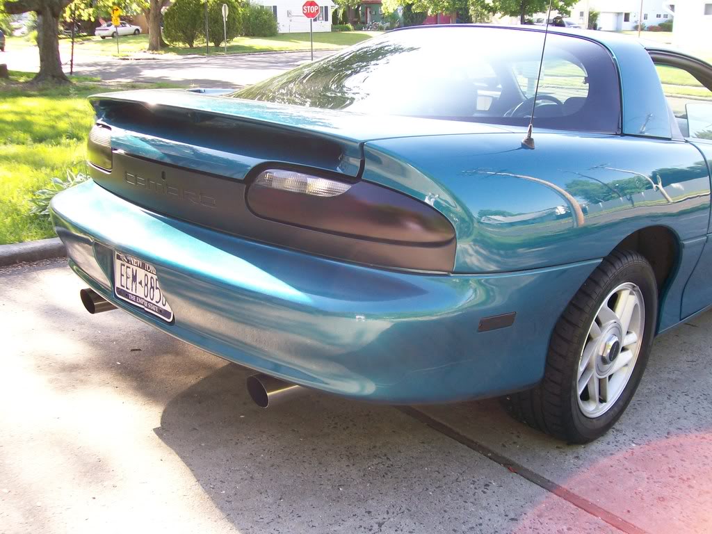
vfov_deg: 39.7
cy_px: 267
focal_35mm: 36
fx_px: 740
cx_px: 356
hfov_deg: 51.4
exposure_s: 1/130
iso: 80
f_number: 2.7
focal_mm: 6
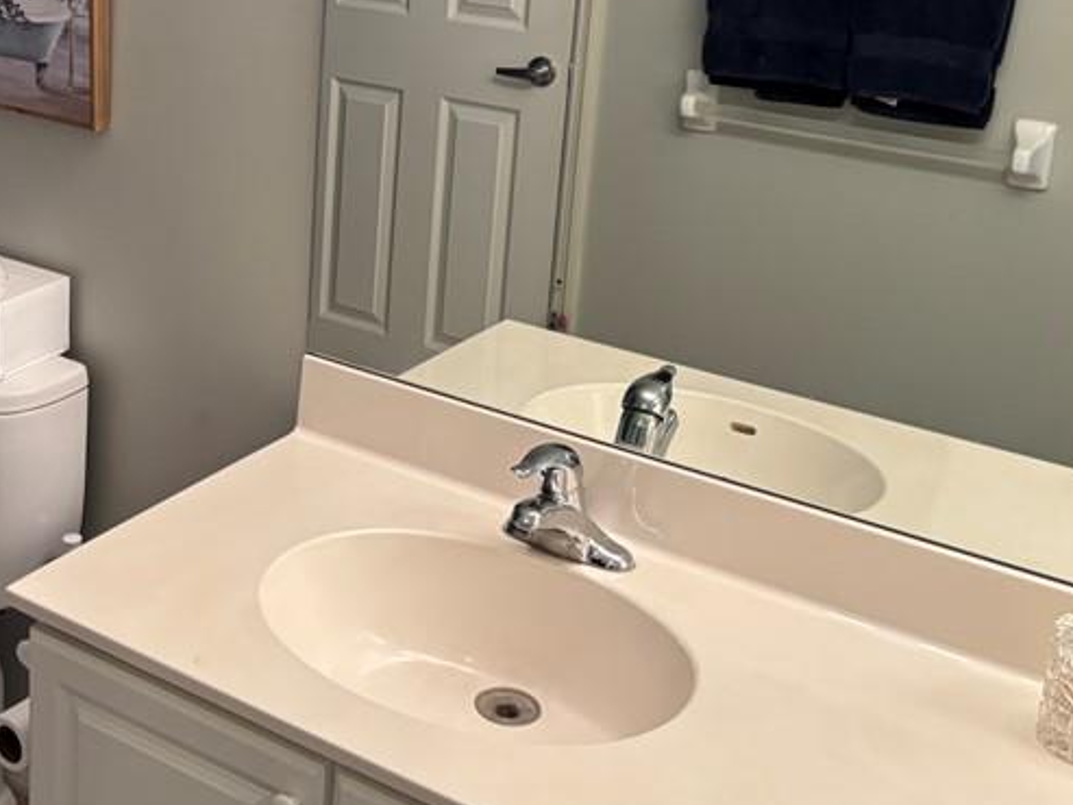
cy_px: 139
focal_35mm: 54
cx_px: 165
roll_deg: -1.4
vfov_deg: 26.4
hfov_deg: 34.1
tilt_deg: -14.6
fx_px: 1674
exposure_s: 1/60
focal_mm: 5.96
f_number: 1.6
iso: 200
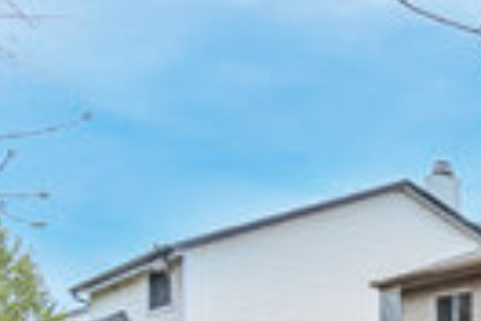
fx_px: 975
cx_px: 882
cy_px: 458
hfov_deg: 19.8
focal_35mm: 73
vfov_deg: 17.1
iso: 50
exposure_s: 1/50
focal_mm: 10
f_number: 7.1
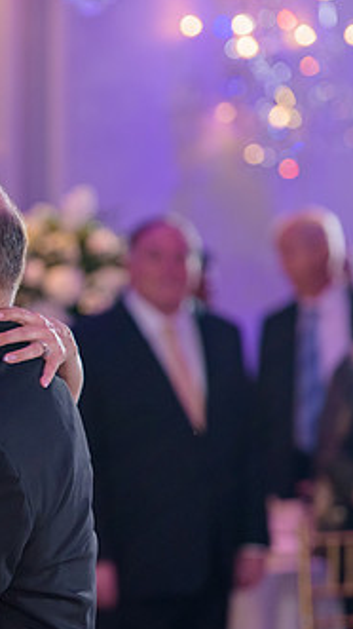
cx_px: -63
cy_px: 364
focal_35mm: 248
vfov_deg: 8.7
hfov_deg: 4.9
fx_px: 4130
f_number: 3.2
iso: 1600
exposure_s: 1/125
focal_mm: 135
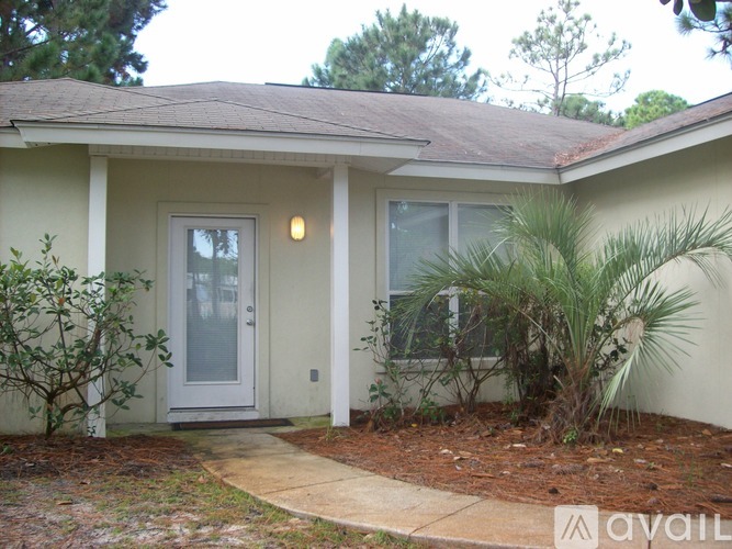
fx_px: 761
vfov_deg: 39.6
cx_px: 366
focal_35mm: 36
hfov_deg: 51.4
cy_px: 274
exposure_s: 1/163
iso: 80
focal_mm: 6
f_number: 2.7
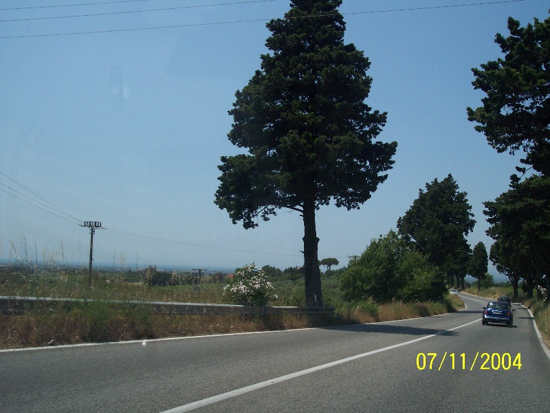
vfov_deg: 37.7
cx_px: 275
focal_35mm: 38
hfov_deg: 49.0
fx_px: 604
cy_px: 206
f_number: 4.8
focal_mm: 8
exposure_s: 1/1000
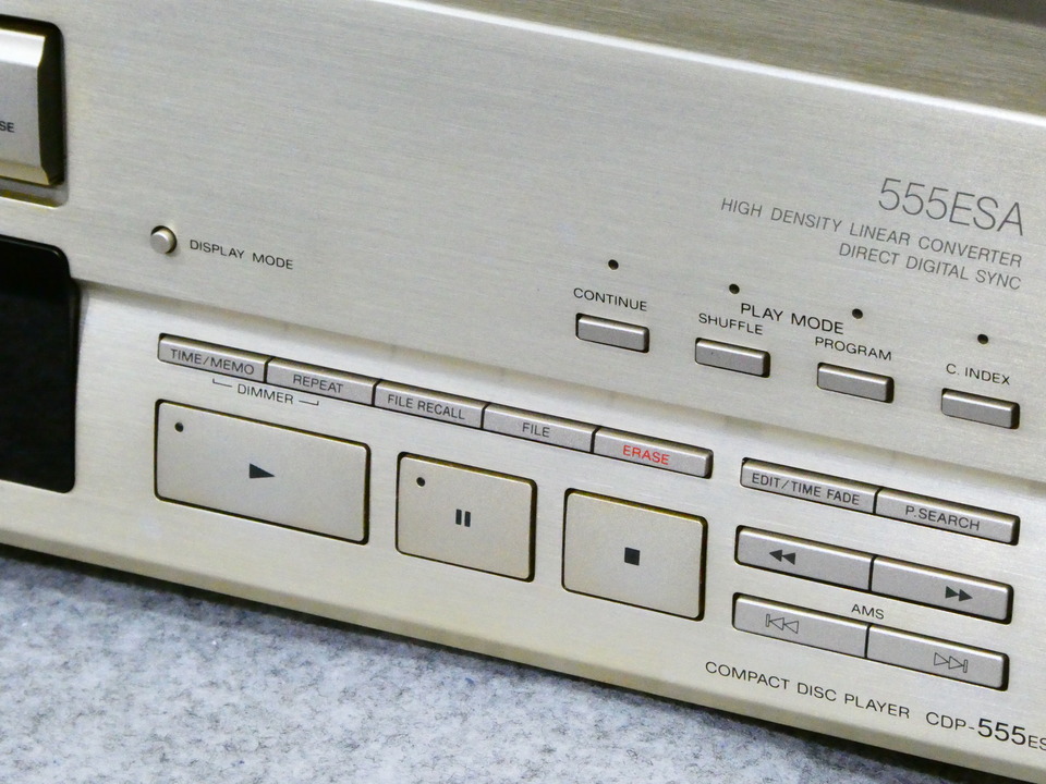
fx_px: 6043
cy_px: 392
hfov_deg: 9.9
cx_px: 523
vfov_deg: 7.4
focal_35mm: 200
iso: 1600
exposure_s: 1/25
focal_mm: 35.8
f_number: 8
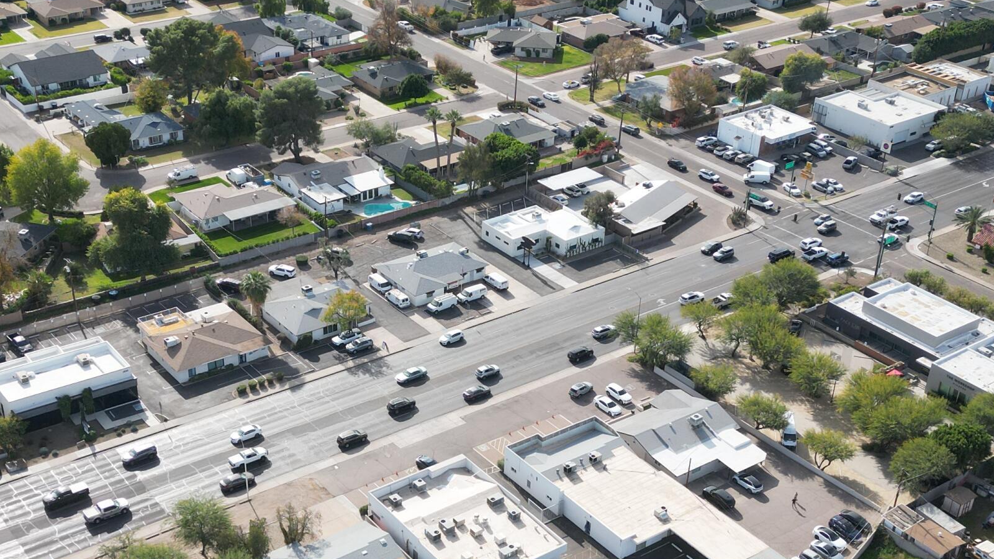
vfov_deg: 24.2
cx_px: 474
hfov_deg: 42.1
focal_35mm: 49
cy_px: 411
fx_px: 1291
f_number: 1.7
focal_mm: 6.72
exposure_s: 1/2000
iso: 150
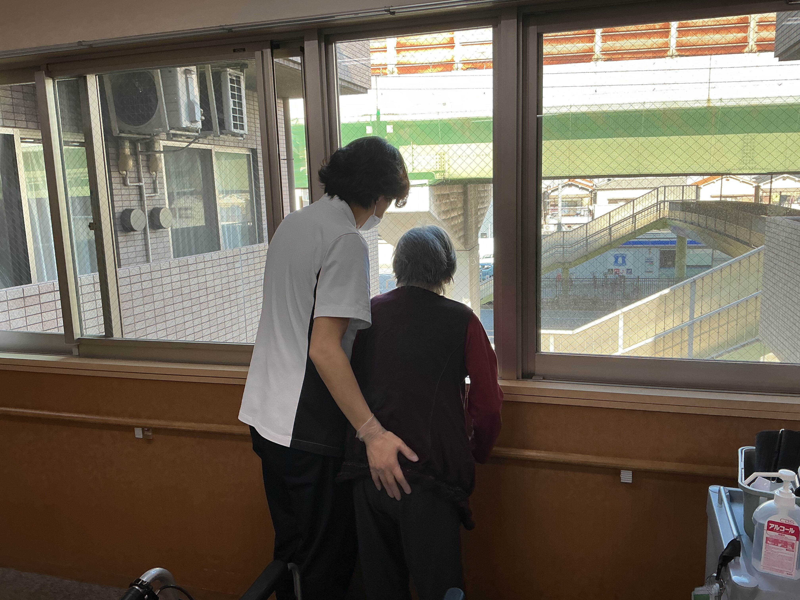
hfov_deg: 61.7
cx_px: 400
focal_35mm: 29
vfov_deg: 48.2
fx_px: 670
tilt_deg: -9.8
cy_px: 300
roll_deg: +2.4
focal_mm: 3
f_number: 1.8
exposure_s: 1/120
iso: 25
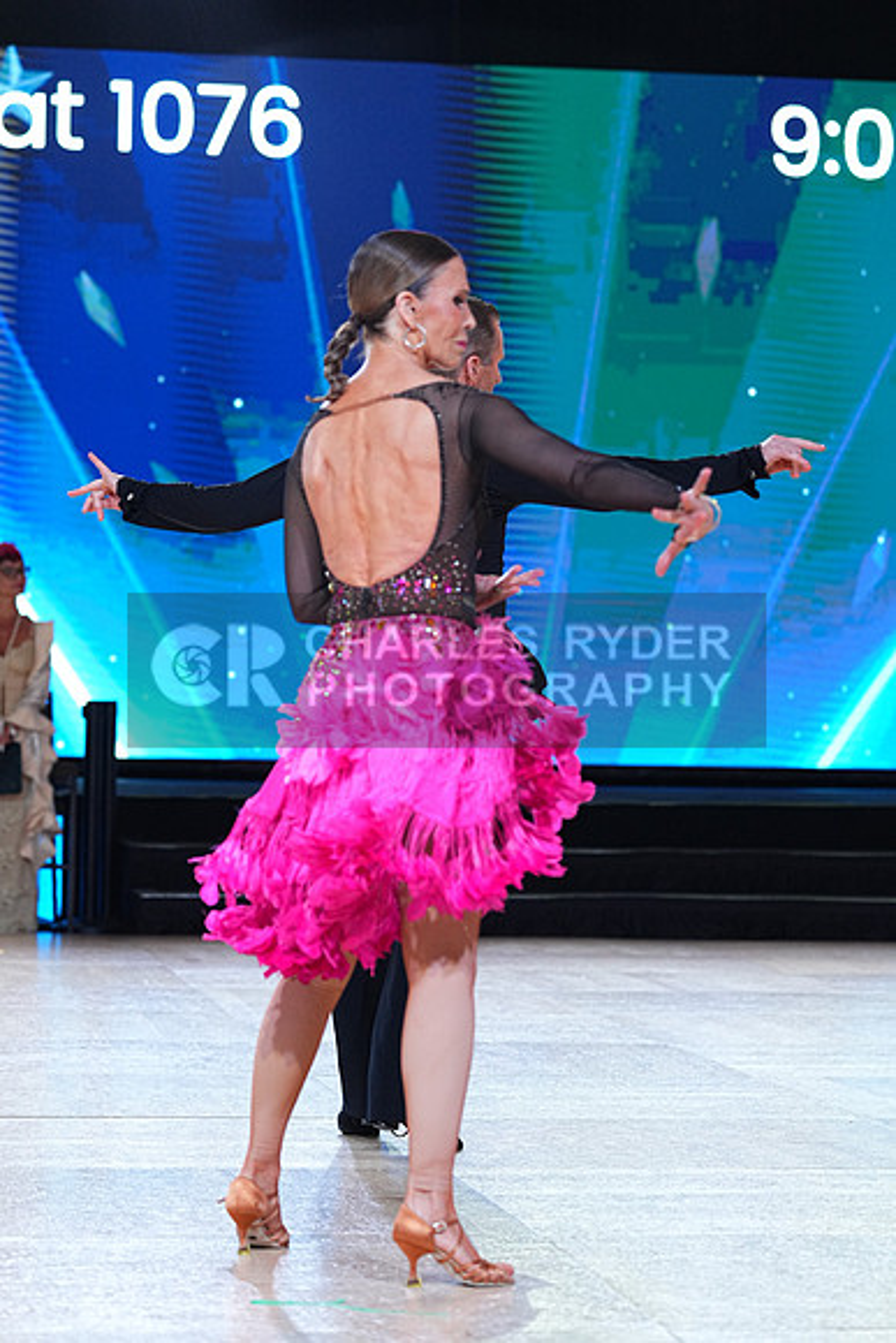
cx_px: 448
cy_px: 672
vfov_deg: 18.9
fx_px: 4029
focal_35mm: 108
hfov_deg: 12.7
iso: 1600
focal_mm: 108
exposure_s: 1/500
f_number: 4
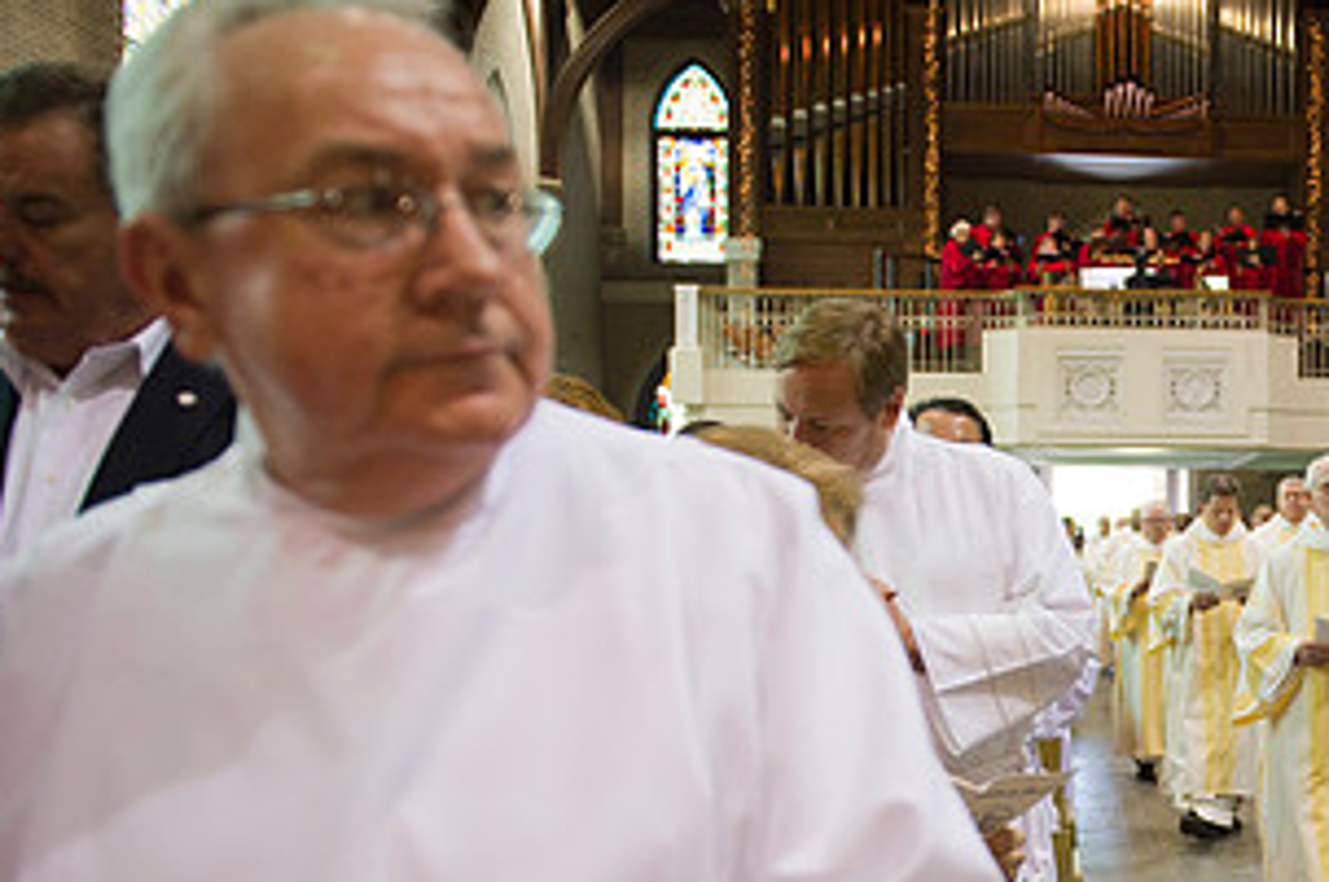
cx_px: 1241
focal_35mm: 46
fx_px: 1695
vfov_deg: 28.9
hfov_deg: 39.2
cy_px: 619
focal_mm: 24
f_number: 2.8
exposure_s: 1/200
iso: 2000
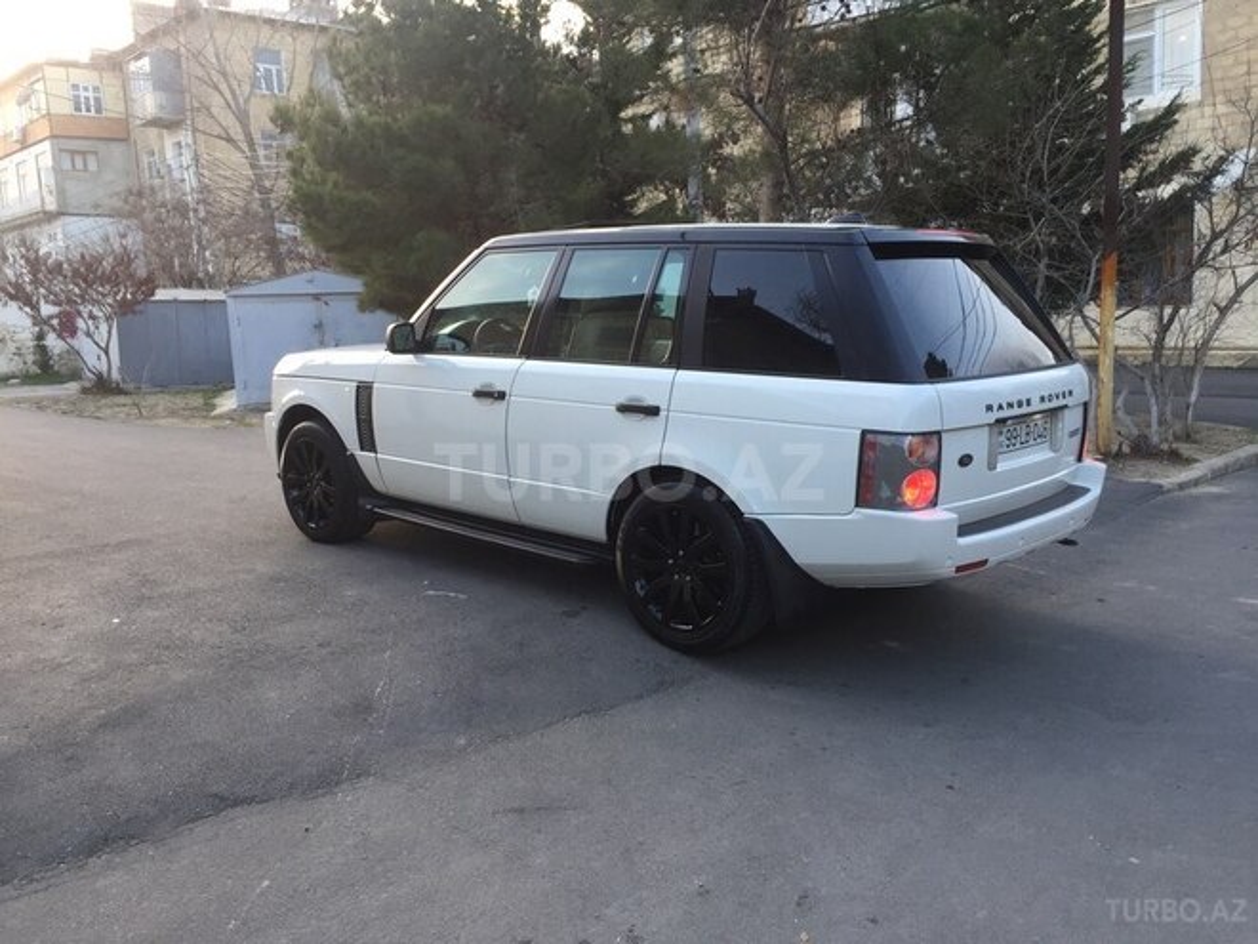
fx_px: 1054
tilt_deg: -8.0
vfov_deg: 48.2
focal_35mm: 29
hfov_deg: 61.7
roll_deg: +3.0
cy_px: 472
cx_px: 629
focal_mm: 4.15
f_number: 2.2
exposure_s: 1/100
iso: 50
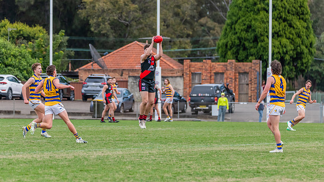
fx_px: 2559
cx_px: 163
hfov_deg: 7.2
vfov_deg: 4.1
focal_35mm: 298
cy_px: 69
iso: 1250
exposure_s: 1/1600
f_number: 5.6
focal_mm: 260
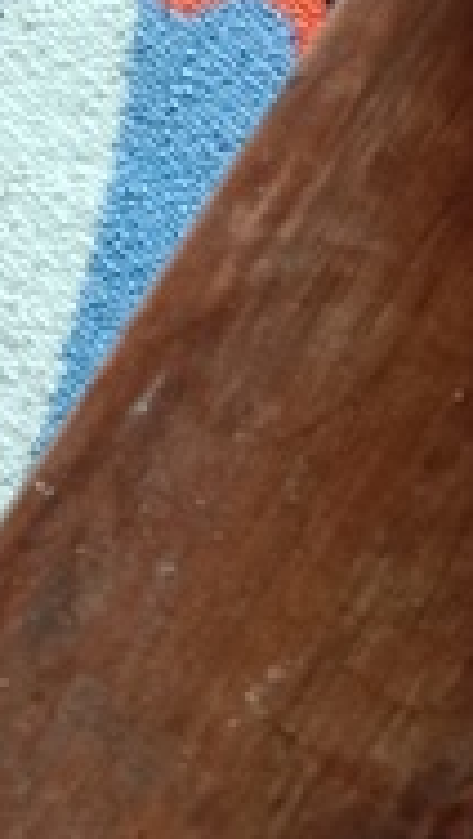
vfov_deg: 16.0
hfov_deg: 9.0
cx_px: 607
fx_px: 2960
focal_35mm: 133
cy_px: 107
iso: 318
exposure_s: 1/33.3
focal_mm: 3.4
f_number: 2.2
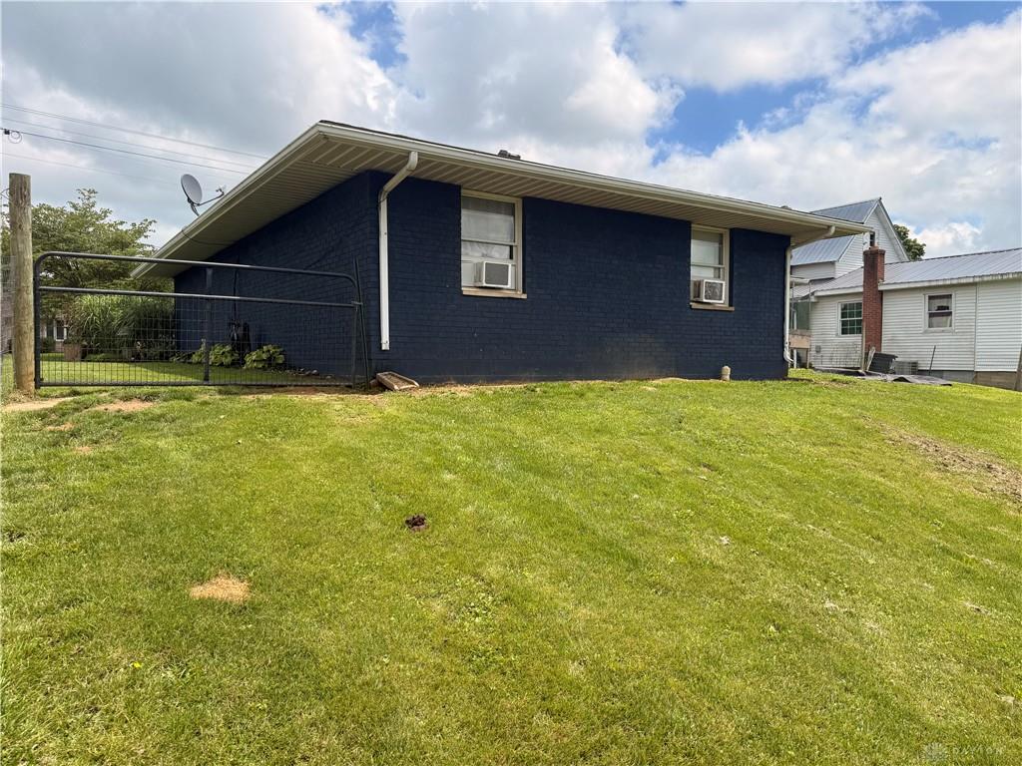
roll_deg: -0.1
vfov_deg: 56.8
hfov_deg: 71.6
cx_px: 511
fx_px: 709
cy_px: 383
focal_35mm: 24
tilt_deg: -0.3
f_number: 1.78
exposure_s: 1/4405
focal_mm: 6.76
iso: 80
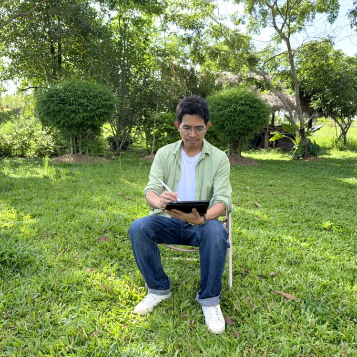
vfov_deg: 55.6
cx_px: 182
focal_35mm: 29
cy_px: 178
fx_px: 338
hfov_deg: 55.6
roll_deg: -1.5
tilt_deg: -9.5
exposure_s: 1/831
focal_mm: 6.76
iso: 100
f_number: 1.78
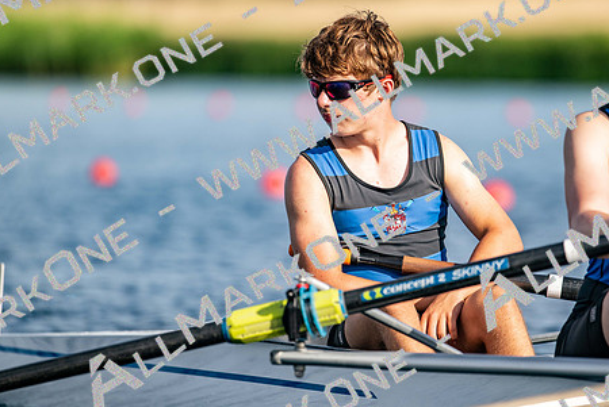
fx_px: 8720
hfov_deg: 4.0
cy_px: 204
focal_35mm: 515
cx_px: 364
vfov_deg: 2.7
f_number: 4.5
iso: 250
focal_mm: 400
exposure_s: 1/2500
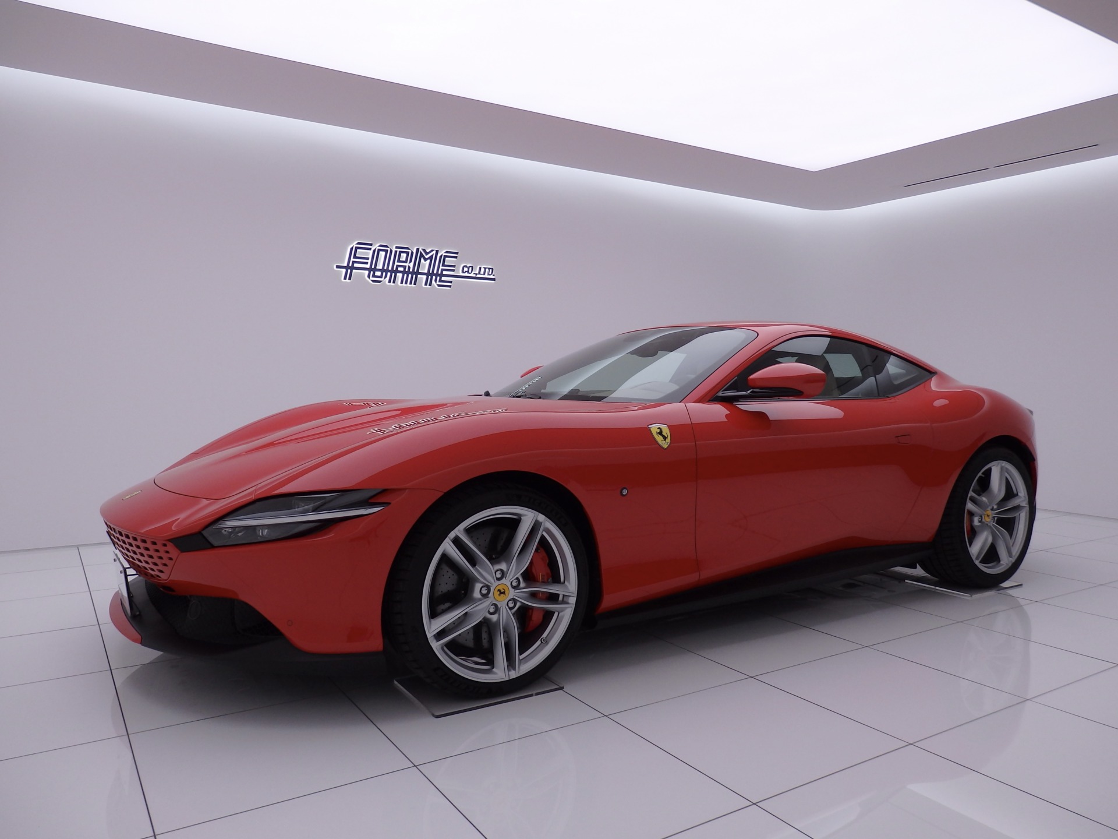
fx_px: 807
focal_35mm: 25
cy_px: 420
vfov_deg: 54.9
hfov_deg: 69.4
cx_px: 559
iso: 125
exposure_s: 1/200
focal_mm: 4.5
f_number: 3
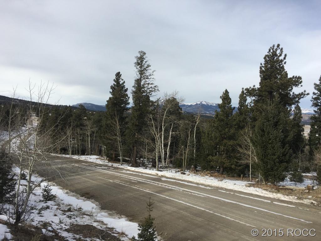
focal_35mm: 29
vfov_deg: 48.2
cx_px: 160
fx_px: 269
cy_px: 120
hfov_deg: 61.7
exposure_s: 1/1479
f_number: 2.2
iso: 25
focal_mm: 4.15
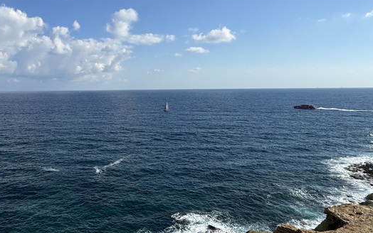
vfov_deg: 42.9
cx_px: 130
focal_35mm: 29
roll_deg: -0.5
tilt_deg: -0.3
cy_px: 92
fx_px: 295
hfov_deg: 63.3
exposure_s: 1/2874
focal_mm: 2.22
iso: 50
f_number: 2.2
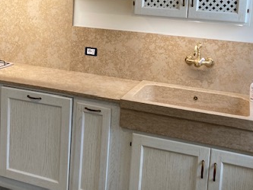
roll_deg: -3.3
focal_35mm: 54
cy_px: 34
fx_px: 395
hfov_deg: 35.0
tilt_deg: -5.1
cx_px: 72
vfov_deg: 26.5
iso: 64
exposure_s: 1/50
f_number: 1.8
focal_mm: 3.99
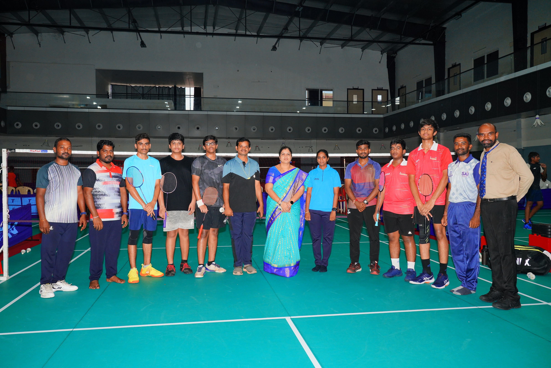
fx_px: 444
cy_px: 184
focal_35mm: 29
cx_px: 276
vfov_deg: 45.0
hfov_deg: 63.7
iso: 1000
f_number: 8
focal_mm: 29
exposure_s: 1/250
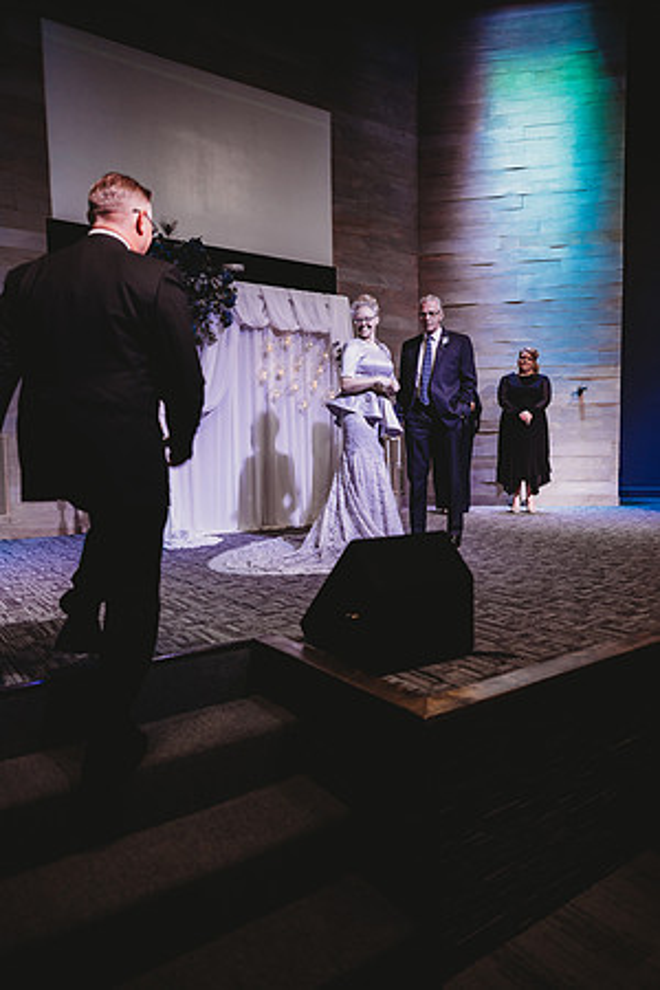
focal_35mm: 24
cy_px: 495
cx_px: 330
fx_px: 660
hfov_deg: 53.1
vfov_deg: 73.7
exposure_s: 1/125
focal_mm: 24
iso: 400
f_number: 2.2
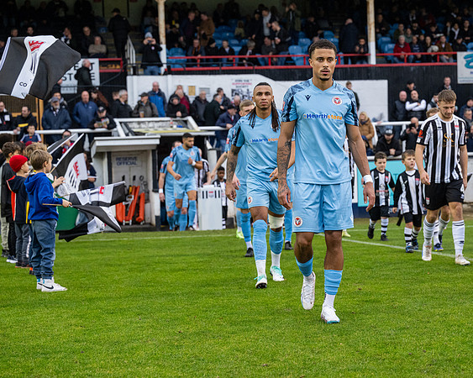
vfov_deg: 18.1
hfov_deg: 22.4
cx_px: 306
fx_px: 1188
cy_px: 204
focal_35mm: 85
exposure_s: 1/400
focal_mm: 70
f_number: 4
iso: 2000
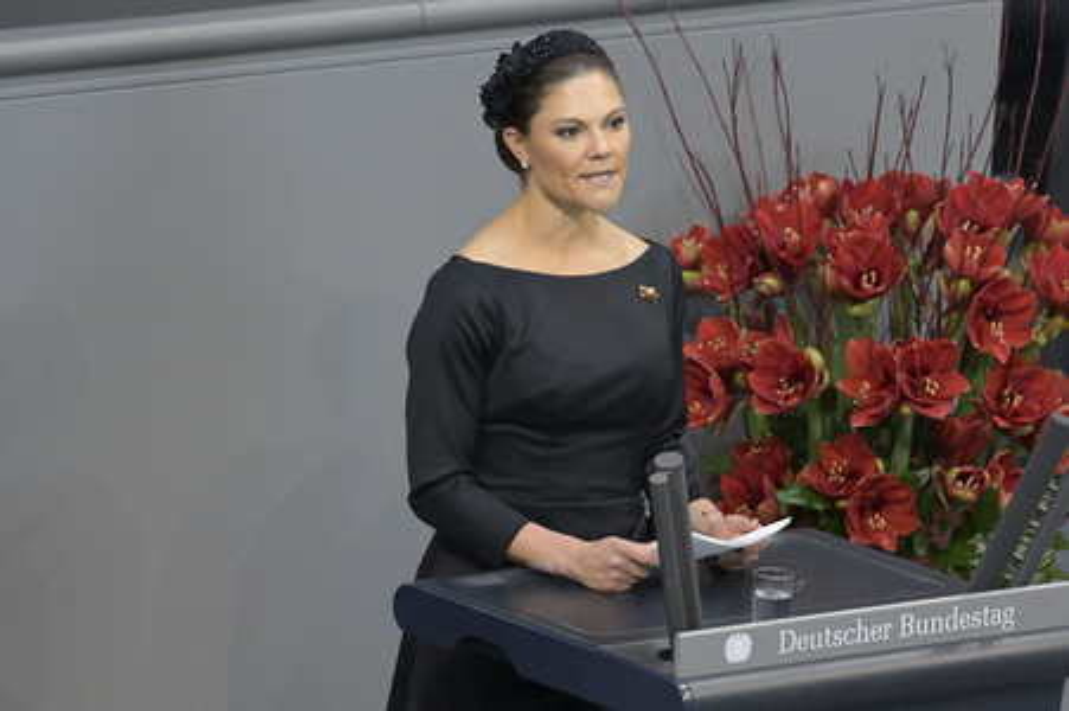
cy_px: 356
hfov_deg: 5.7
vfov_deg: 3.8
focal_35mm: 360
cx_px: 534
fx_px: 10682
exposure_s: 1/320
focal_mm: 360
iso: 10000
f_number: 5.6
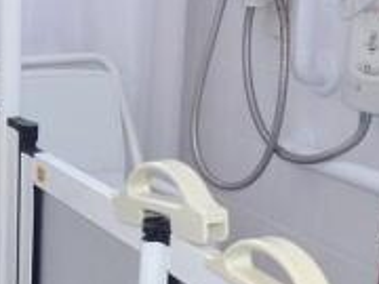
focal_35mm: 81
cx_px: -73
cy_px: 218
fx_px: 887
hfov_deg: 22.3
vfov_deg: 18.1
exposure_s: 1/60
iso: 250
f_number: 2.8
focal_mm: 4.5
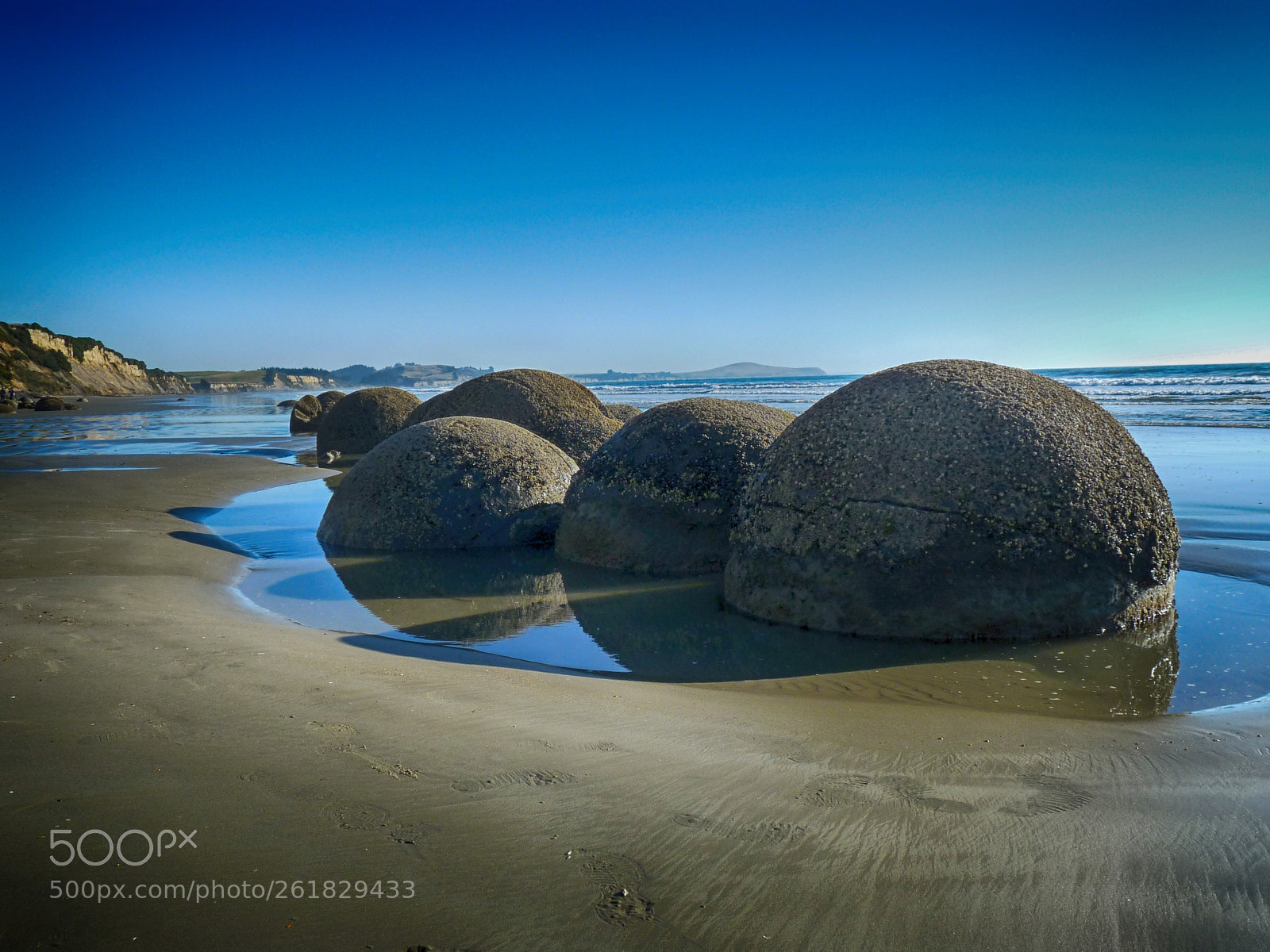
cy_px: 476
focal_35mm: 32
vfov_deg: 44.2
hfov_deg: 56.8
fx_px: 1174
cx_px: 635
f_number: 5.6
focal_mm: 5.6
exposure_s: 1/320
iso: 160
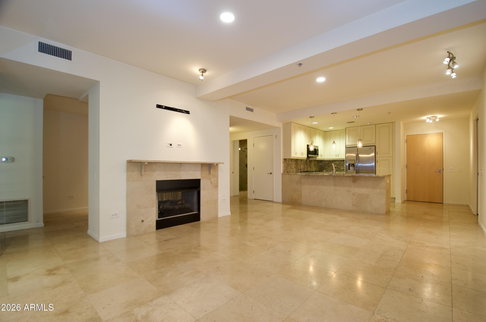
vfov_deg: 71.8
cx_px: 243
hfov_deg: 95.1
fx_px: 222
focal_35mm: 16
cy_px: 161
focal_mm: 11
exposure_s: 1/30
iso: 1000
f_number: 3.5
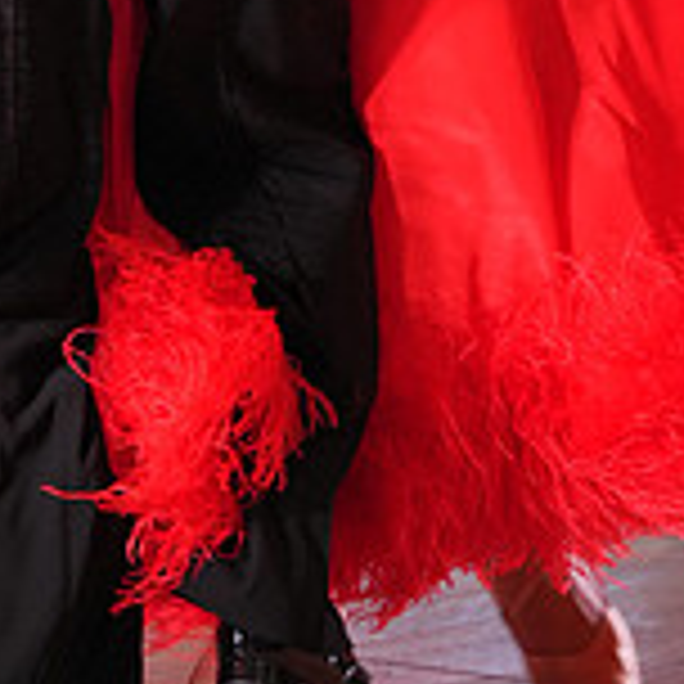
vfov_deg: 3.3
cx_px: 43
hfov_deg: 3.3
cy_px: -351
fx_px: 11759
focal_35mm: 526
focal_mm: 162
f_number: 2.8
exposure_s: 1/500
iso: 1600
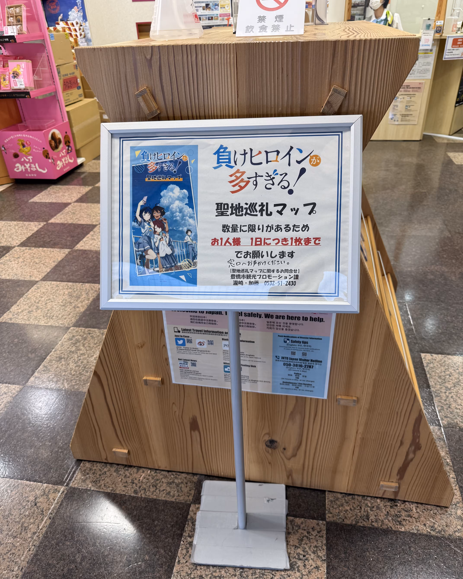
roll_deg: +2.1
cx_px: 232
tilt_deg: -35.6
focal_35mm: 25
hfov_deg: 56.8
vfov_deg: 68.1
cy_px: 292
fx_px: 428
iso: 80
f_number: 1.78
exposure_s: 1/120
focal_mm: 6.76
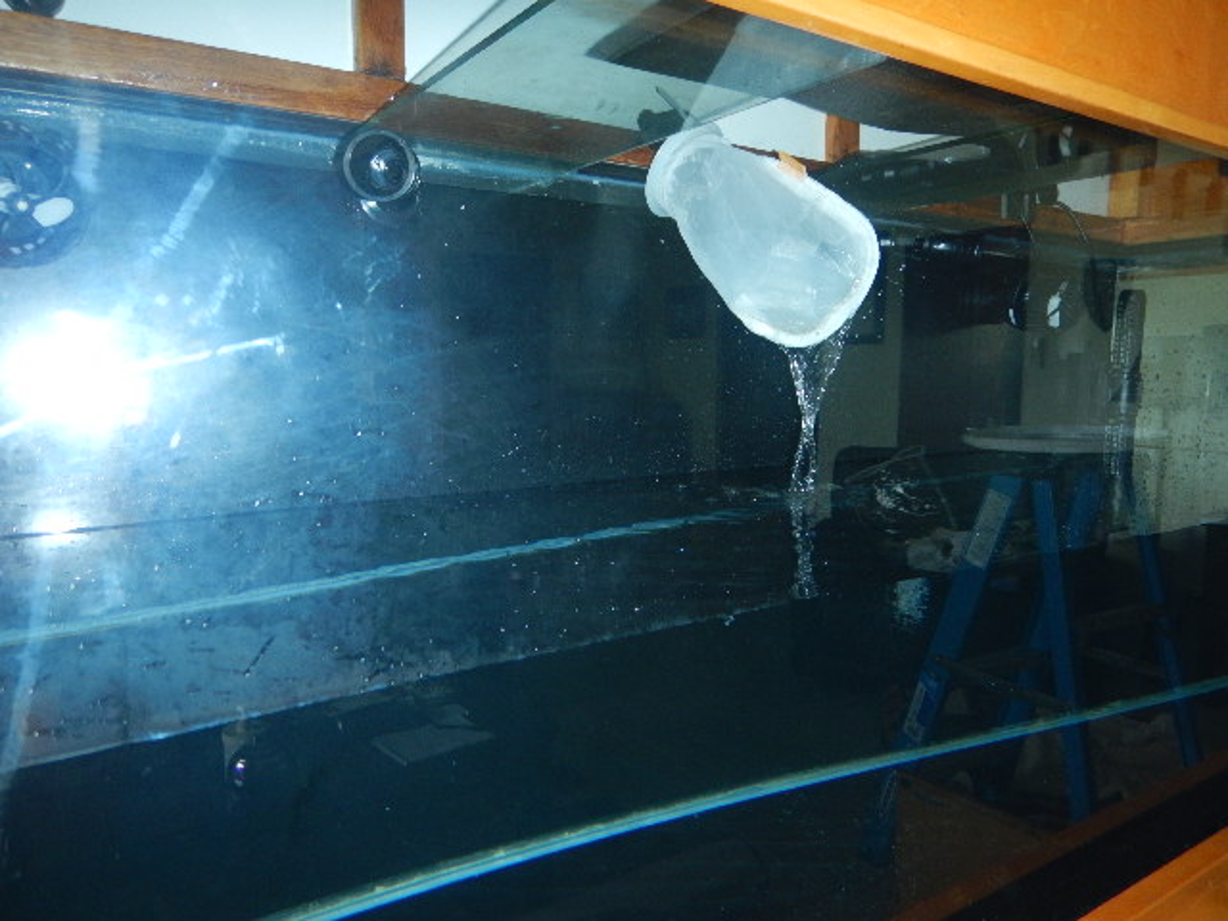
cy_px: 460
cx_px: 614
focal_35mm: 24
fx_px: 851
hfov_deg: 71.6
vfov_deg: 56.8
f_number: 2.8
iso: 200
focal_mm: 4.3
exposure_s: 1/30
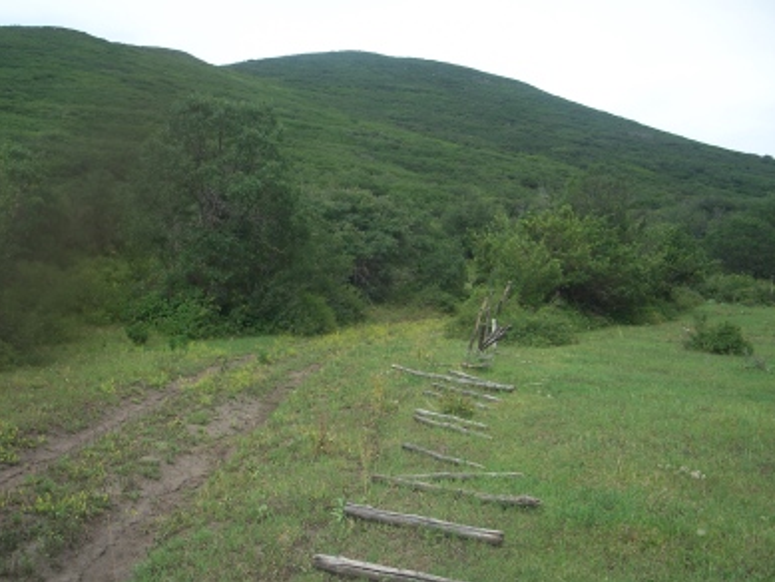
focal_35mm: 38
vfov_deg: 37.7
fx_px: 851
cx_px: 387
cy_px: 291
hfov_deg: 49.0
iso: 64
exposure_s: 1/320
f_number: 2.8
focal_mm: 7.8
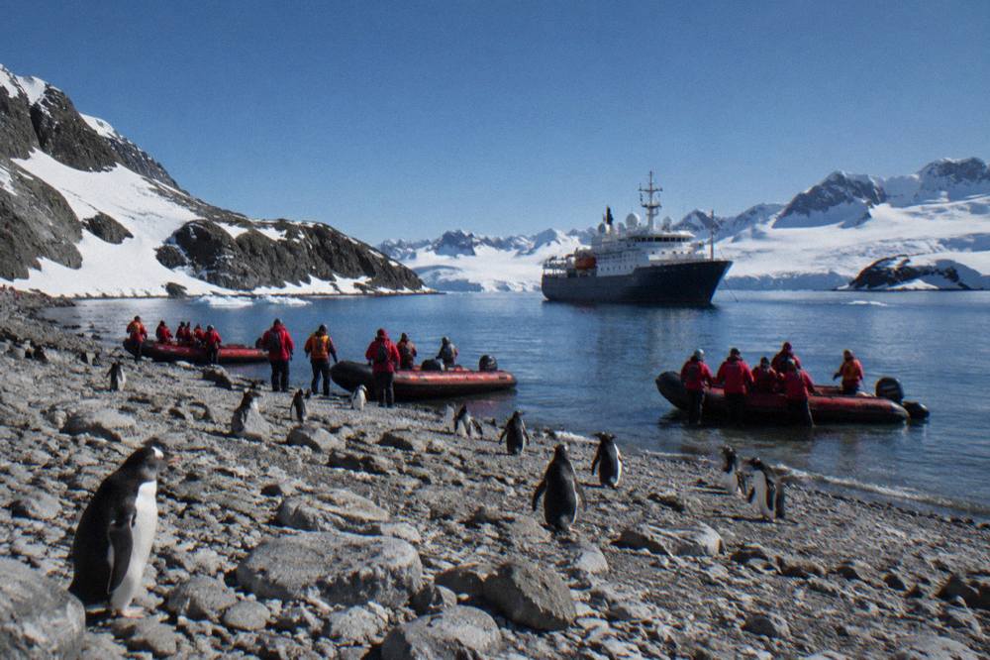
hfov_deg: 28.9
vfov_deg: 19.4
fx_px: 1924
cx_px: 495
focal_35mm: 70
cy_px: 330
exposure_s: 1/800
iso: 320
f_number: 5.6
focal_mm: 70
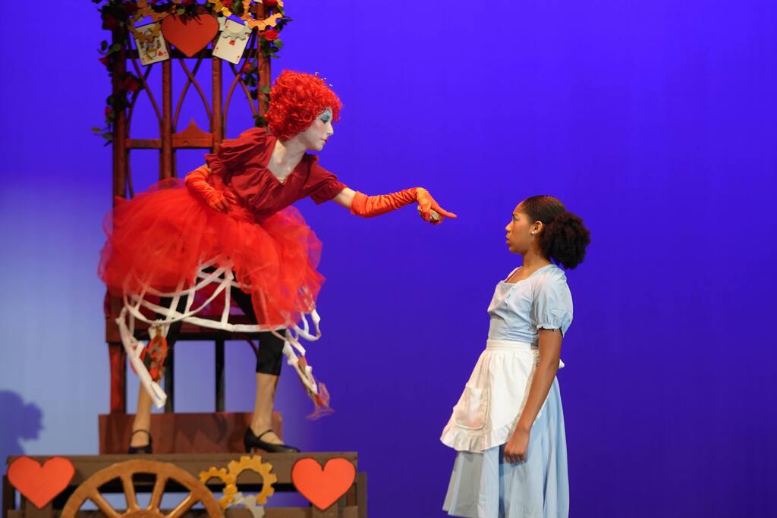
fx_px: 2223
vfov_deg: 13.3
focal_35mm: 103
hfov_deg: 19.8
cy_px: 259
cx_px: 388
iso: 1000
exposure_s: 1/160
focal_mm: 103
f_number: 4
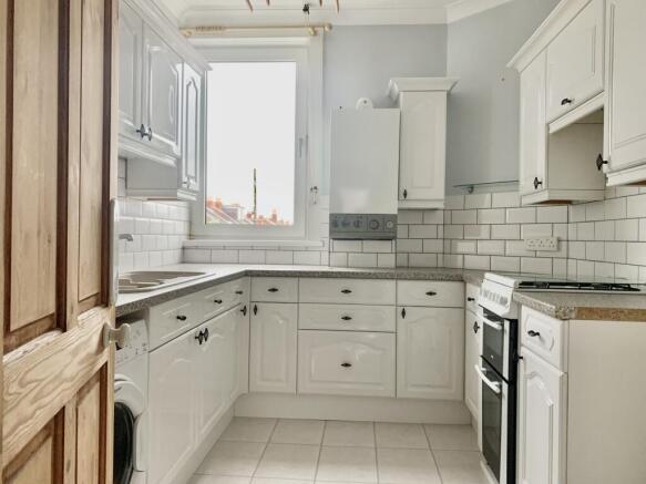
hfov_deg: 67.3
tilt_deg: -0.5
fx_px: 485
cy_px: 242
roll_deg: -0.7
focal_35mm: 26
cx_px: 323
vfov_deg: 53.0
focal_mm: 4.25
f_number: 1.8
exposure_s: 1/60
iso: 320
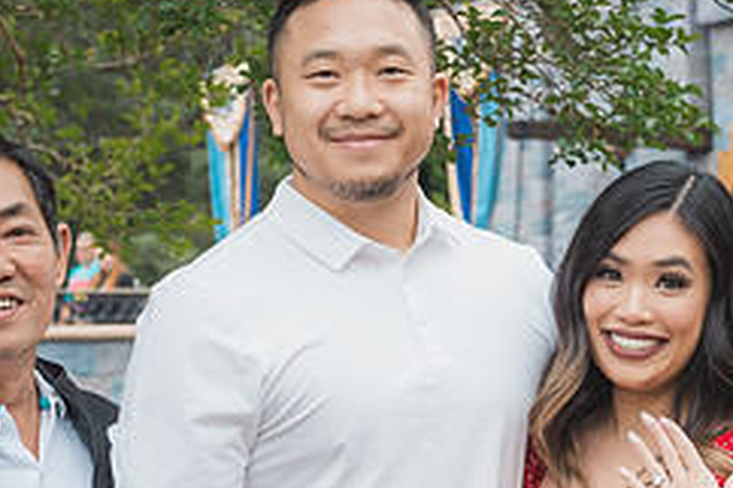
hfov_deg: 17.0
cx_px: 506
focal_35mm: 120
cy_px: 423
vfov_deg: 11.3
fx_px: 2442
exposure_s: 1/125
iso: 250
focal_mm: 50
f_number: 4.5
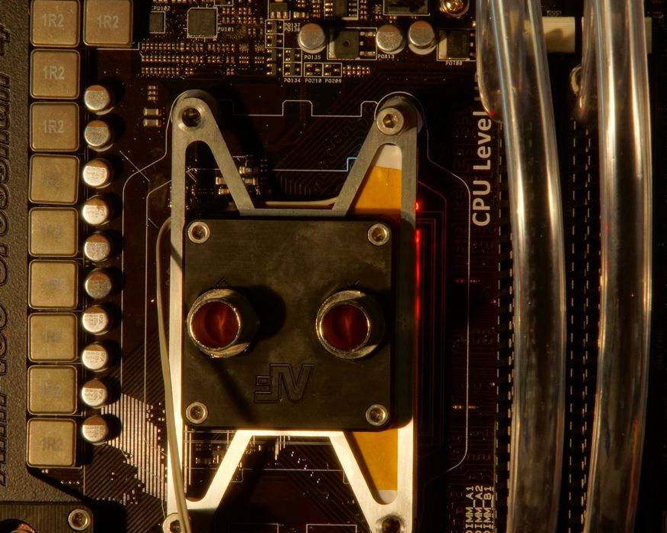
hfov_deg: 6.2
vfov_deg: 5.0
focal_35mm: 310
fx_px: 6118
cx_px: 360
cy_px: 296
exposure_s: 2
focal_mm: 160
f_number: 32
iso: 800
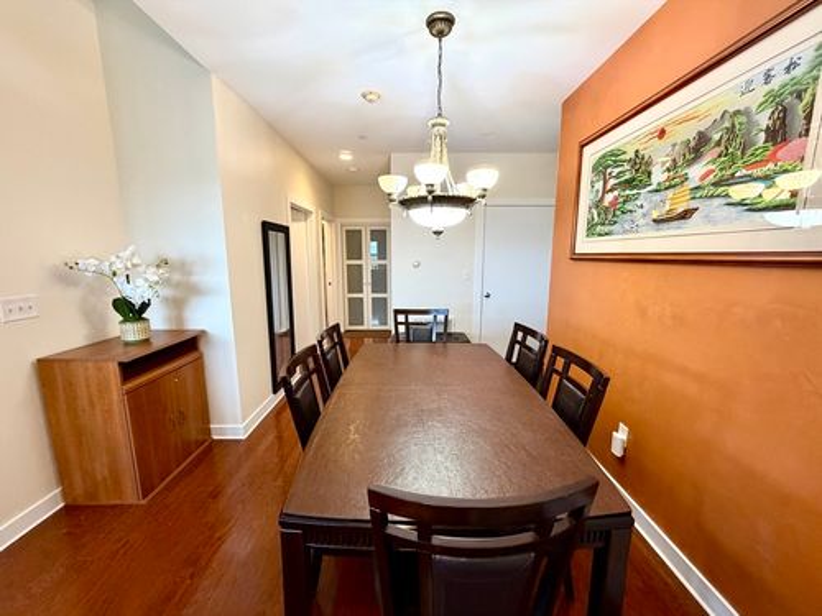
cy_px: 308
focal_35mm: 14
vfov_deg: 85.7
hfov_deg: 102.1
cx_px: 411
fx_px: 332
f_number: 2.2
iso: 320
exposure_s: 1/60
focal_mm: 2.22
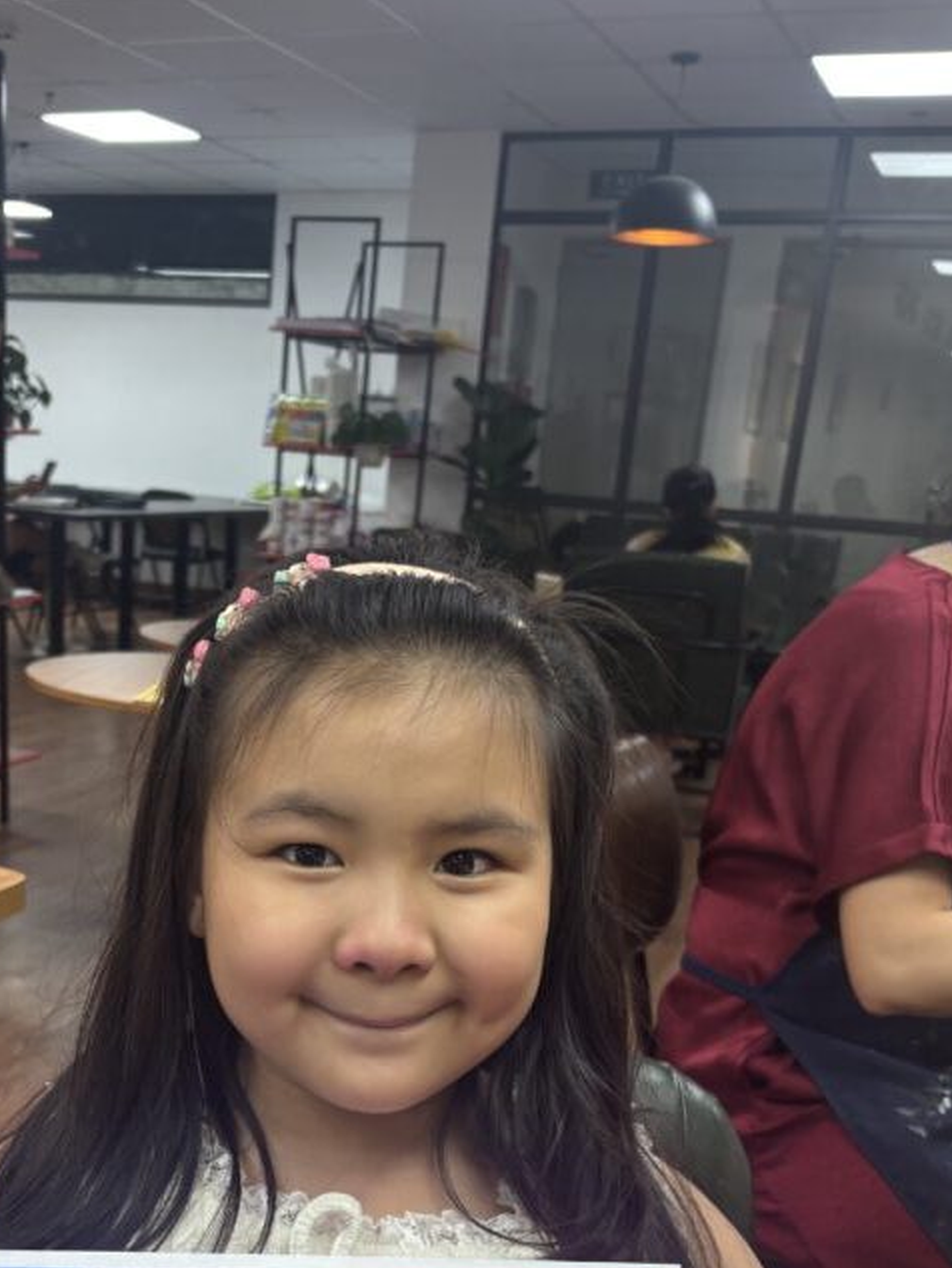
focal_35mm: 41
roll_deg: -4.2
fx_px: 1502
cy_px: 946
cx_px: 280
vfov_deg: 44.3
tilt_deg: -18.5
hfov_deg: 34.7
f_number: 1.6
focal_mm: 5.96
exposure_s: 1/100
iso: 80
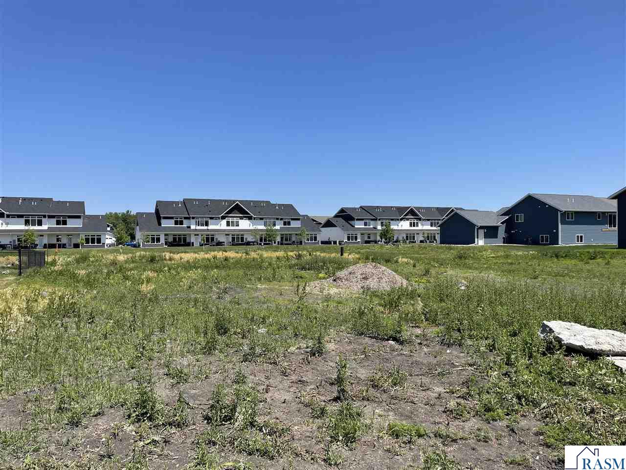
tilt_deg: +1.1
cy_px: 235
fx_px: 470
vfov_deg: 53.1
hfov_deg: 67.3
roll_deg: +0.1
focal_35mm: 26
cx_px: 313
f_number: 1.6
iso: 32
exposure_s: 1/3610
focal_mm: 4.2
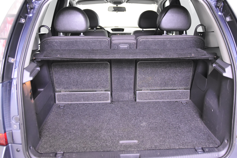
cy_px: 78
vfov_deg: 35.1
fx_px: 250
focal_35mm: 38
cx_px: 122
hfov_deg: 50.7
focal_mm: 24
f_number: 3
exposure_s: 1/40
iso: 3600
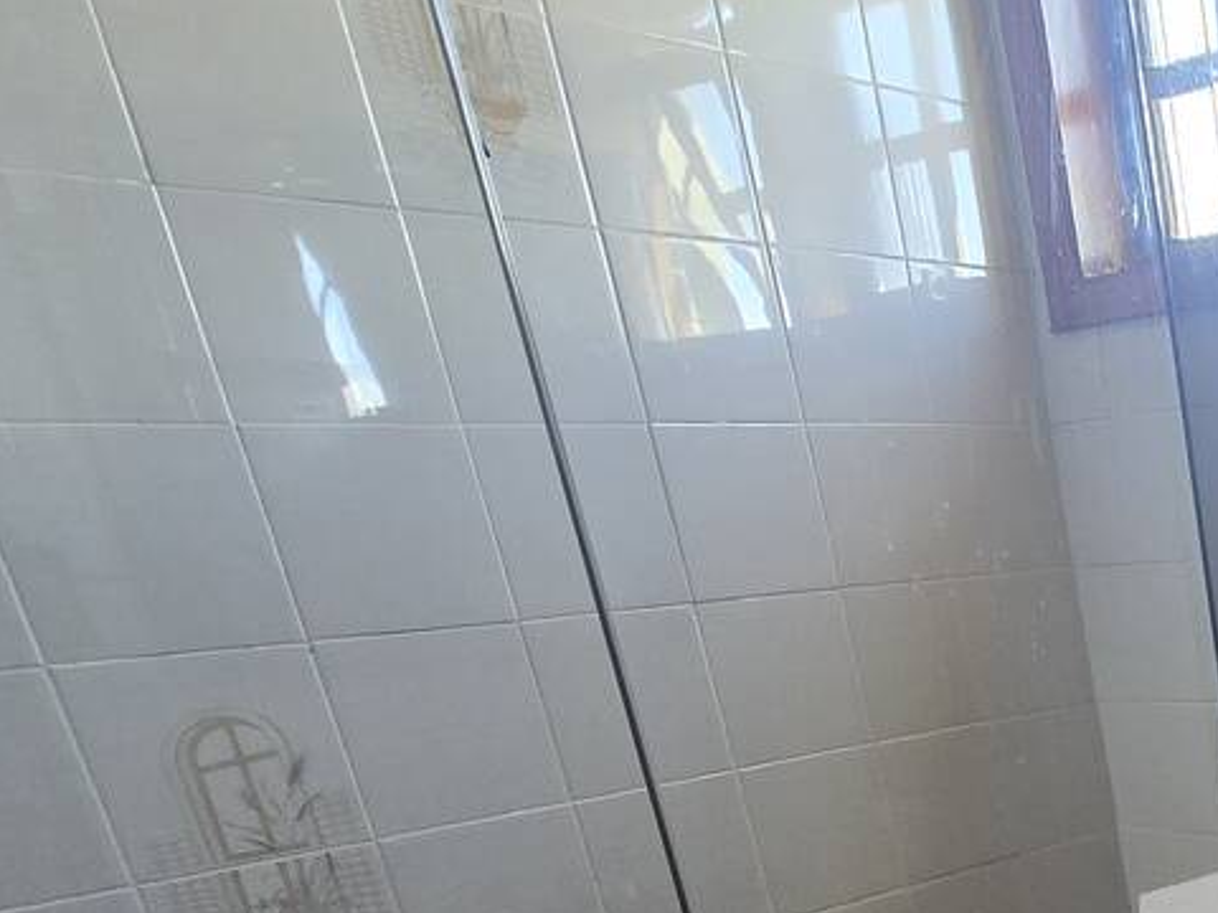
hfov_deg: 34.7
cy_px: 1078
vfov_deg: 31.3
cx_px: 1558
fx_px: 1372
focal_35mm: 39
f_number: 2.2
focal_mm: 2.2
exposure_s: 1/60
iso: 400
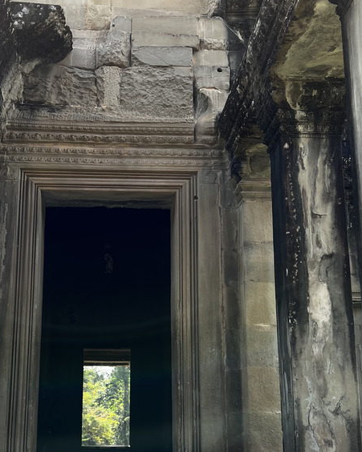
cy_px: 259
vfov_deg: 34.7
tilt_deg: +13.7
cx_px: 120
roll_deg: -0.9
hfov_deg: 27.9
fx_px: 723
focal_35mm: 54
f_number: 1.5
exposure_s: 1/614
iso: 50
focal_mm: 5.7
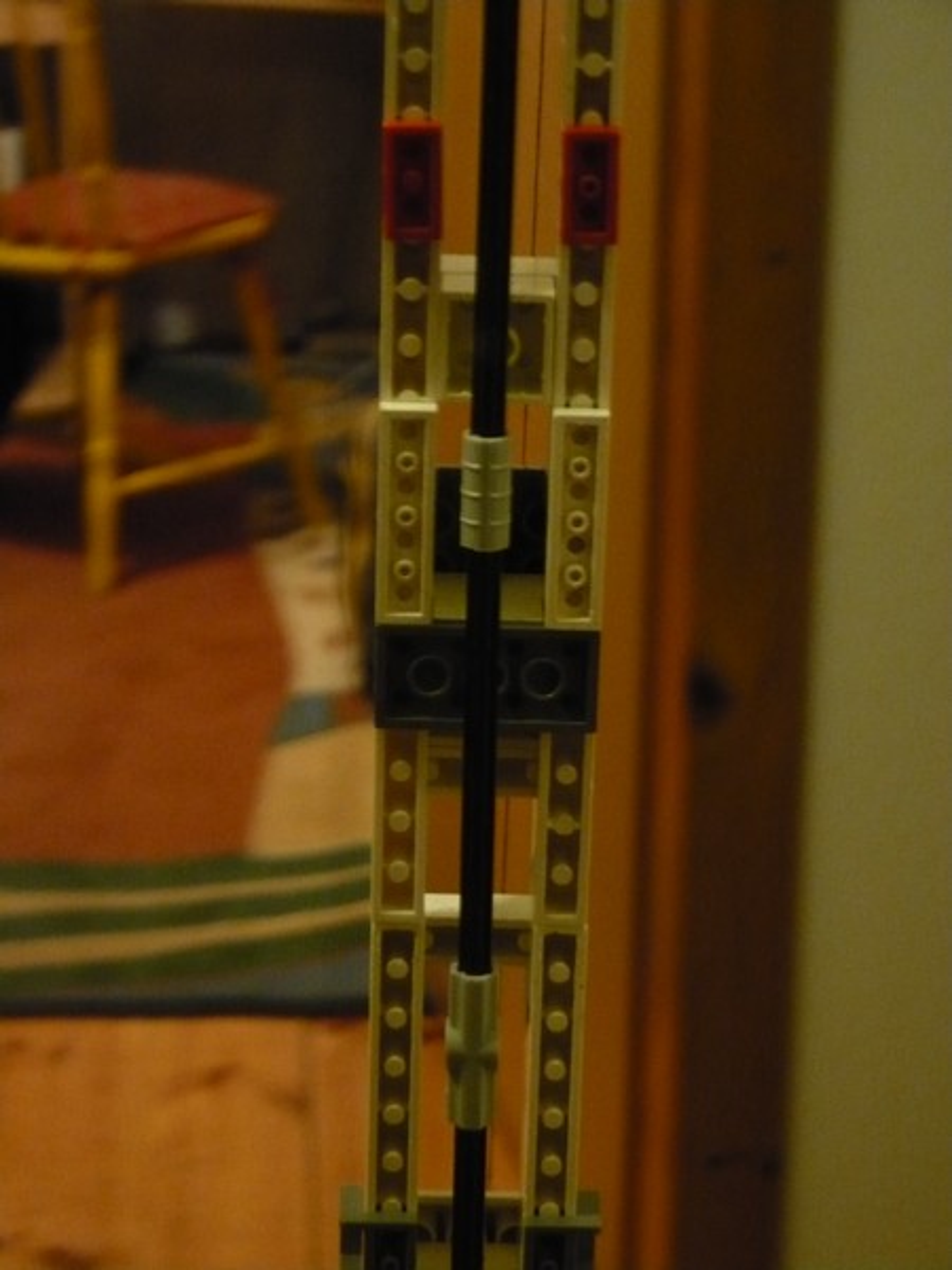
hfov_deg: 14.1
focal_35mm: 105
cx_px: 476
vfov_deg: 18.7
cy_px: 635
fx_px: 3850
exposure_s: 1/4
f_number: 5
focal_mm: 17.4
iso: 400
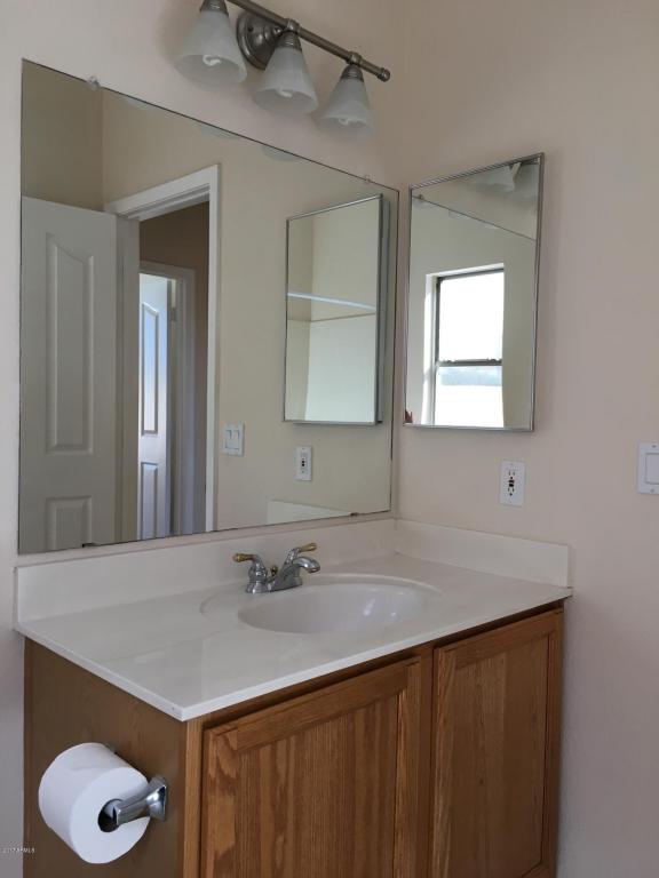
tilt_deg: -1.6
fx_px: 736
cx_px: 330
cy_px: 439
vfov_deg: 61.7
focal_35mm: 29
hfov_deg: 48.2
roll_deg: -0.8
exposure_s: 1/30
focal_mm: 4.15
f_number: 2.2
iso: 25
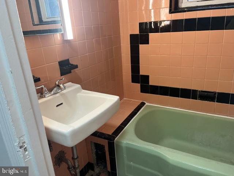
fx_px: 176
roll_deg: +4.1
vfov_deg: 53.1
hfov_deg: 67.3
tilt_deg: -18.9
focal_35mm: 26
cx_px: 117
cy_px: 88
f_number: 1.6
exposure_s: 1/120
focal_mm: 5.1
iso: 125
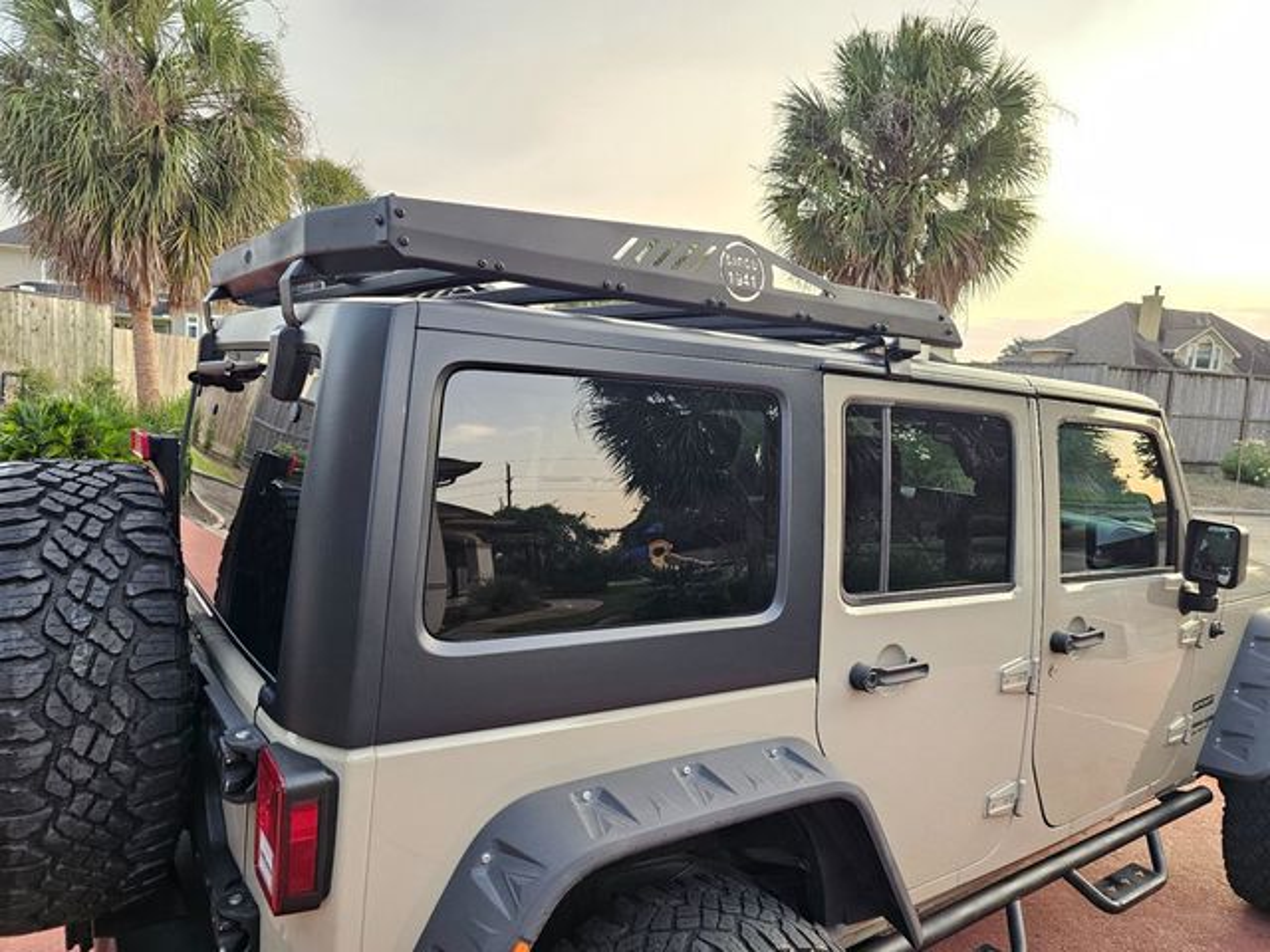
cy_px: 476
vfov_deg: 58.9
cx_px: 635
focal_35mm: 23
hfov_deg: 73.9
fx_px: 844
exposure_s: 1/120
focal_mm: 6.3
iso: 250
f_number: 1.7
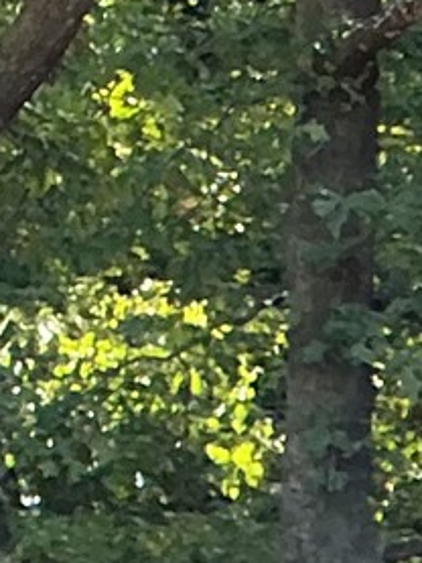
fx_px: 3265
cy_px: 494
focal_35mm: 201
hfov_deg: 6.2
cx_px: 1664
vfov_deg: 9.8
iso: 25
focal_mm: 3
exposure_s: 1/139
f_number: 1.8
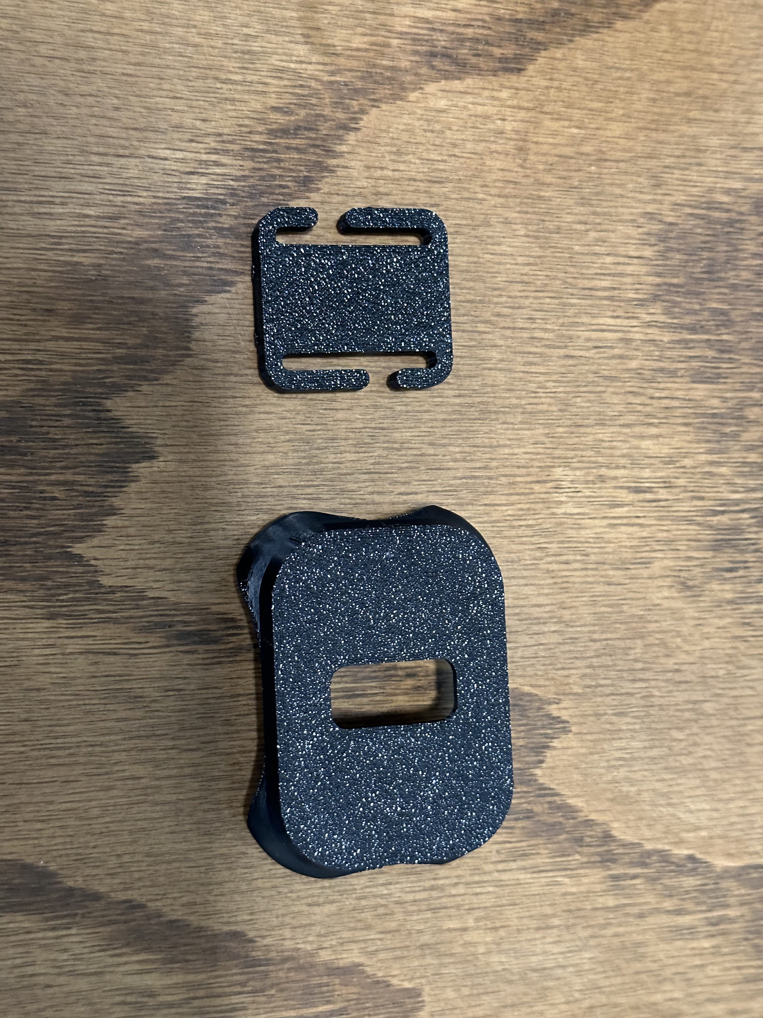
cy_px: 509
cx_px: 382
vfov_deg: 39.7
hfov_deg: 30.3
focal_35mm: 48
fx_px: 1411
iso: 640
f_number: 1.78
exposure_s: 1/30
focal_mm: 6.86
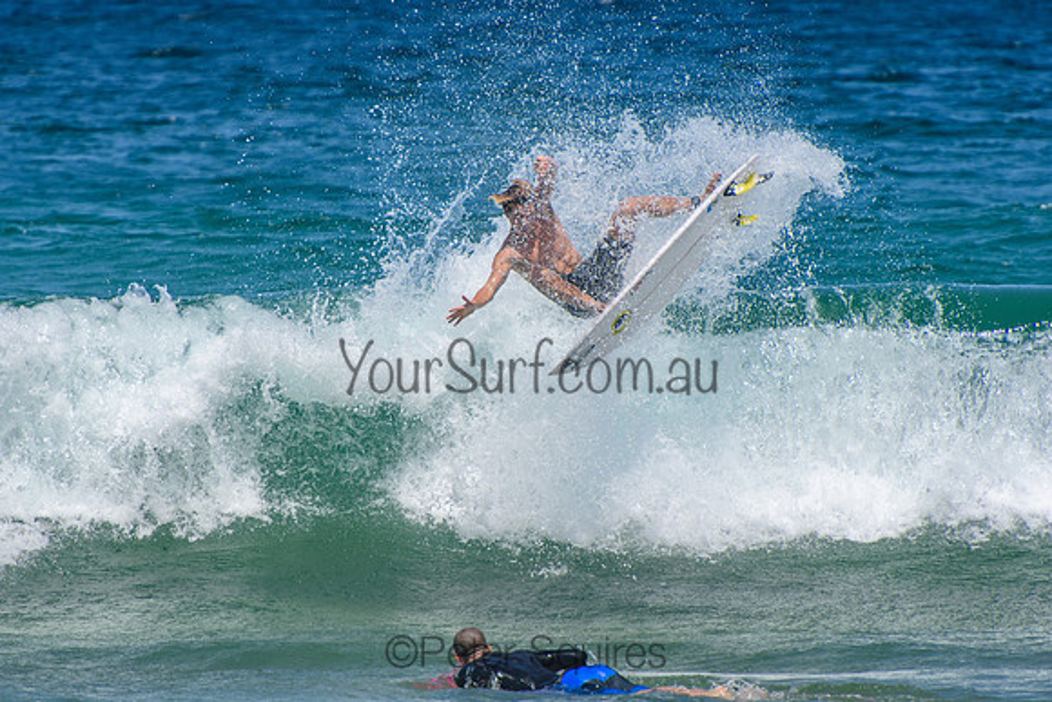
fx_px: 17537
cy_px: 351
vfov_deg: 2.3
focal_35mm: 600
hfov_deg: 3.4
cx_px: 526
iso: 250
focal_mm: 400
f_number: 5.6
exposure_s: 1/2000
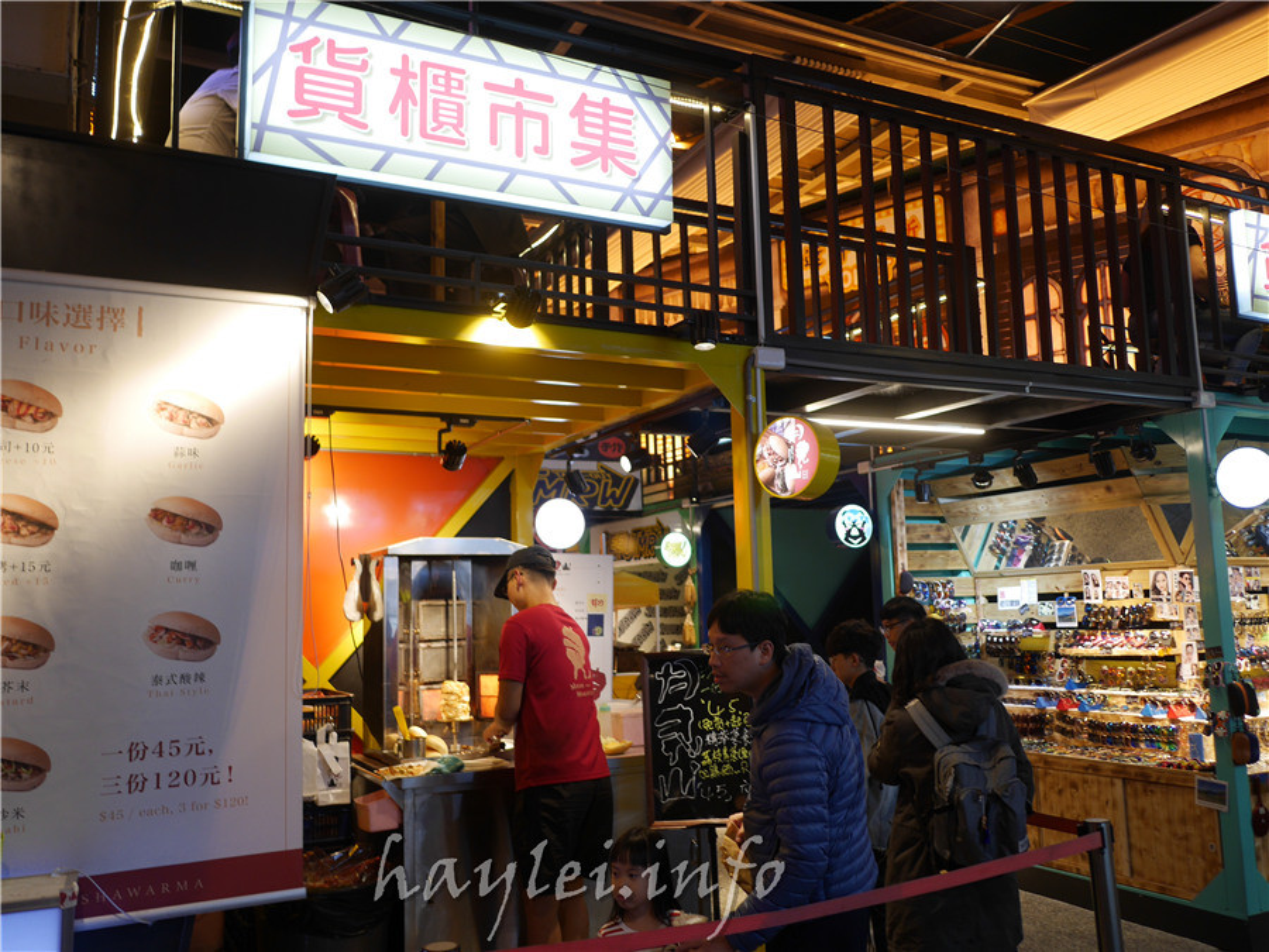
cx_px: 634
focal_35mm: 30
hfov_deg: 60.0
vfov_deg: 46.8
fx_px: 1100
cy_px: 476
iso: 200
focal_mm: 15
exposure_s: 1/80
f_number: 1.8
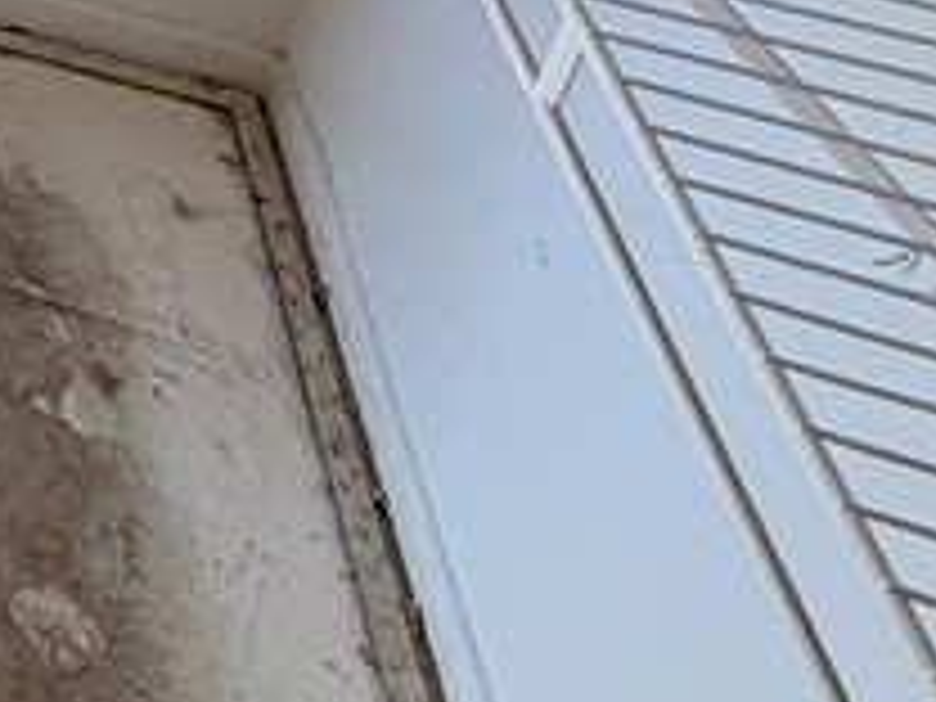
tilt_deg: -19.7
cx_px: -1035
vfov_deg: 16.1
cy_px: -738
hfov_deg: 17.6
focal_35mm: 69
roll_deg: -0.6
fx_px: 1866
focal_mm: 2.22
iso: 200
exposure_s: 1/120
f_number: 2.2
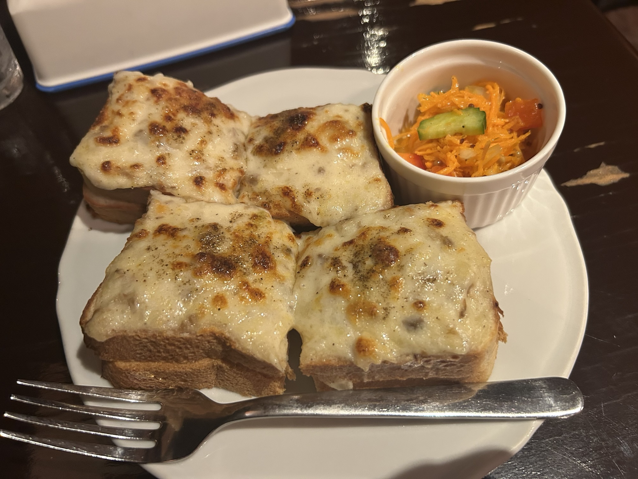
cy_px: 240
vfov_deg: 53.1
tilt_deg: -55.2
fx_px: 479
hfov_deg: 67.3
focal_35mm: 26
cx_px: 319
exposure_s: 1/50
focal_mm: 5.7
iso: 400
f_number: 1.5
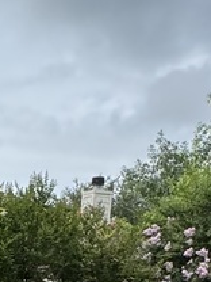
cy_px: 498
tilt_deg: -14.8
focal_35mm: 97
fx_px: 788
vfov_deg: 16.9
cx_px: -107
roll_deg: -2.1
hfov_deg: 14.2
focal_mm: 2.22
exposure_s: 1/675
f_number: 2.2
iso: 40
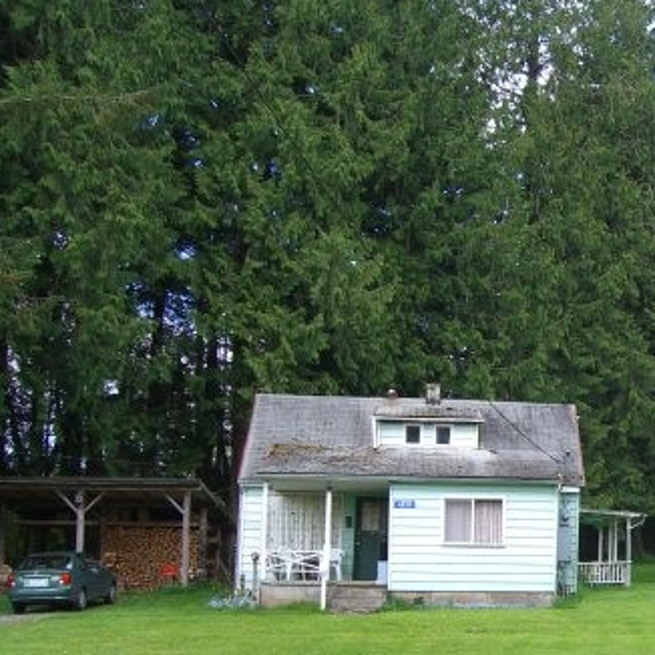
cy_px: 444
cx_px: 629
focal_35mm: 66
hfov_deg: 25.1
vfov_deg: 25.9
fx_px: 1413
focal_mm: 7.9
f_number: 4
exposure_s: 1/100
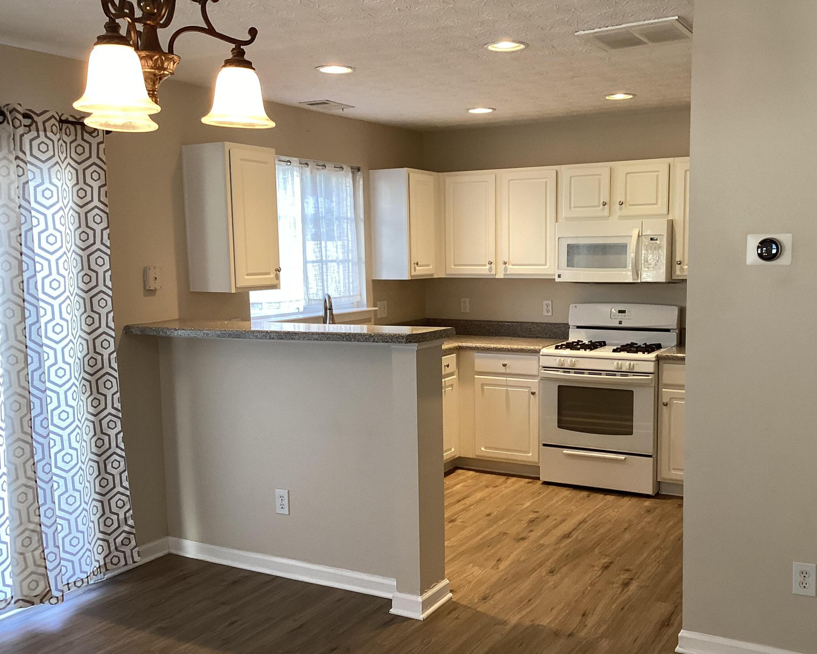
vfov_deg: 42.2
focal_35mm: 35
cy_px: 351
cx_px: 456
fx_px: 846
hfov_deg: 51.4
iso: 80
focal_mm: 3.3
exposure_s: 1/60
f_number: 2.4
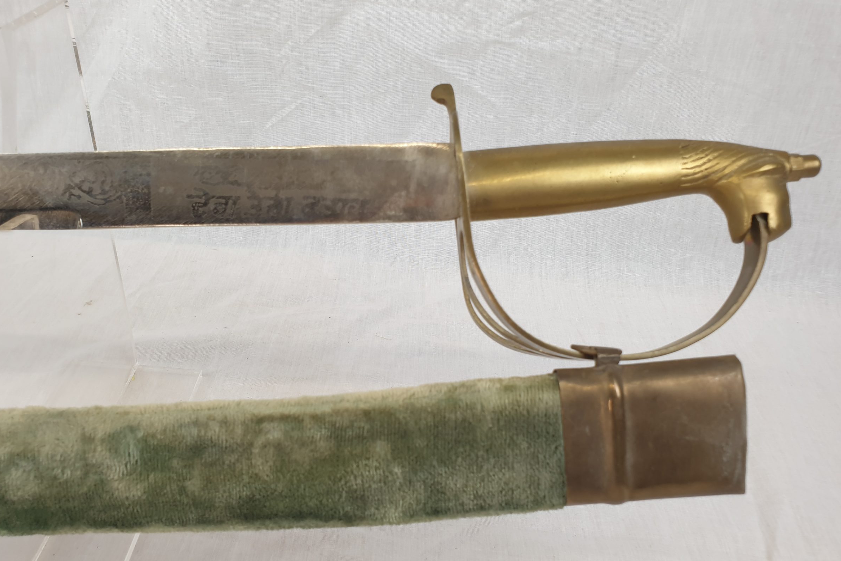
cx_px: 397
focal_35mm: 29
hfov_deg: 63.6
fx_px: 677
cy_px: 296
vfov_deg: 44.9
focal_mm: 4.3
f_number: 2.4
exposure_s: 1/50
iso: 64
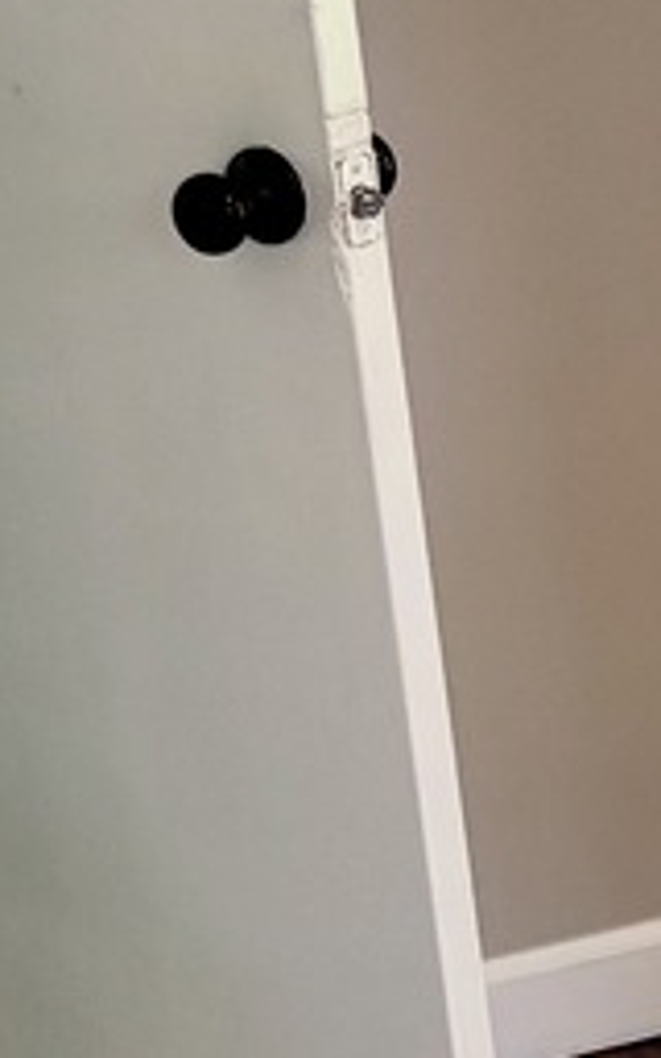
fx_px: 4468
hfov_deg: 7.2
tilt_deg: -12.5
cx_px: 2231
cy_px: 120
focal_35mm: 155
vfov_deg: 13.4
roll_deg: +2.3
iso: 125
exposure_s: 1/106
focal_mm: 5.96
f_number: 1.6
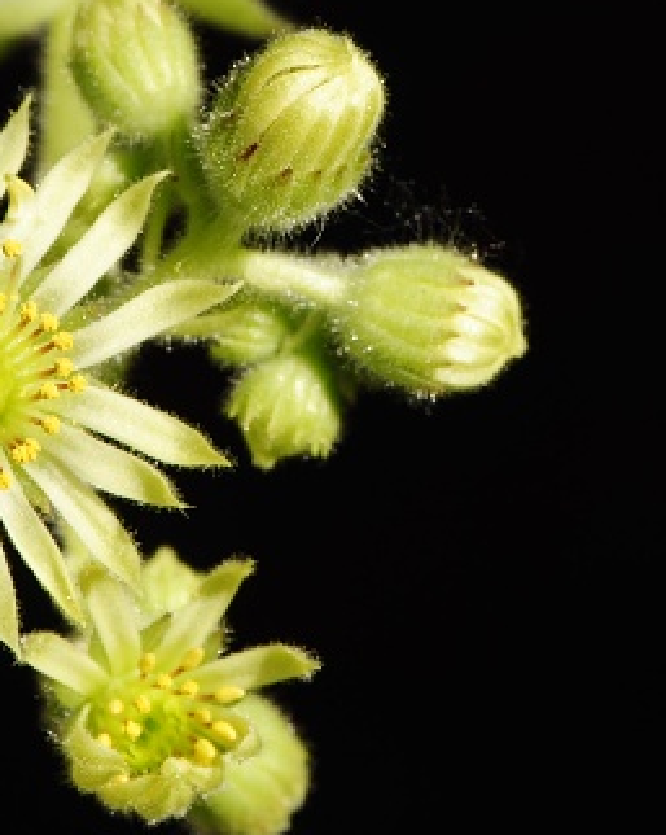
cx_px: 487
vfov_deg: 6.5
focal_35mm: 298
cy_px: 161
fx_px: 7357
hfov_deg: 5.2
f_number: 9
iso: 100
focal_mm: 85
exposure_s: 1/200
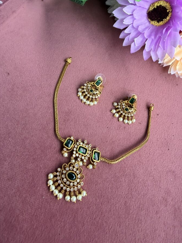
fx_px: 175
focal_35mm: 25
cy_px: 118
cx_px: 88
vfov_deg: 69.4
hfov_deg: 54.9
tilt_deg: -59.1
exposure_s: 1/82
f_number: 2.2
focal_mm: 2.22
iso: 320
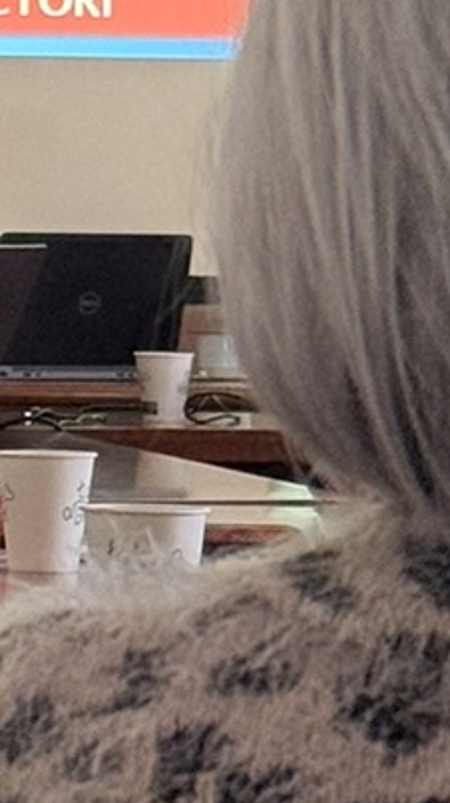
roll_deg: -1.3
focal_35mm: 266
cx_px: -287
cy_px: 259
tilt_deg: -0.6
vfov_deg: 8.1
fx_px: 5656
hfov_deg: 4.5
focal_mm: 6.76
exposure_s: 1/71
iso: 100
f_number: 1.78
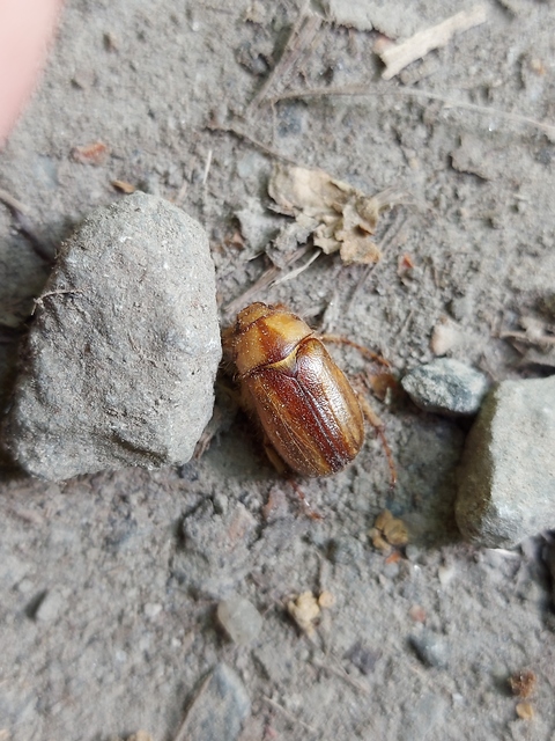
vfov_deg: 71.6
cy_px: 370
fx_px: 513
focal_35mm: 24
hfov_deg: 56.8
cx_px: 278
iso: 100
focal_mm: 5.23
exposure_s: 1/50
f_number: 1.8
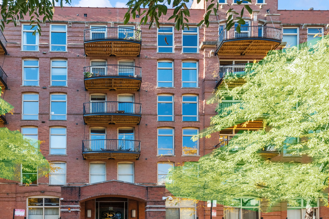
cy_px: 112
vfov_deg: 55.1
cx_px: 110
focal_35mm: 23
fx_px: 210
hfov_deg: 73.8
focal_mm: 17
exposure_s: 1/80
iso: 400
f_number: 8
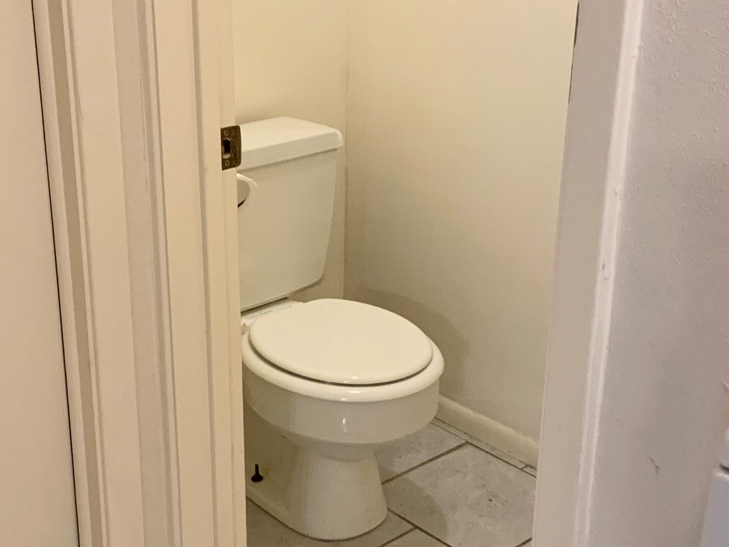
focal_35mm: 54
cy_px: 301
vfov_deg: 27.0
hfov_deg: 35.5
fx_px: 1137
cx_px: 309
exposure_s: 1/60
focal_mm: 3
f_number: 1.8
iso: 160
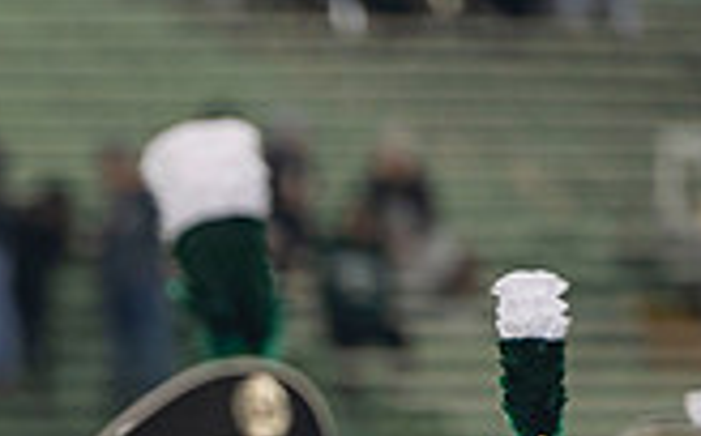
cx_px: -231
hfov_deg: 2.9
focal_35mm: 721
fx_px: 13756
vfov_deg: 1.8
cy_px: 752
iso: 1000
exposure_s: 1/500
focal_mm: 200
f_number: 2.8
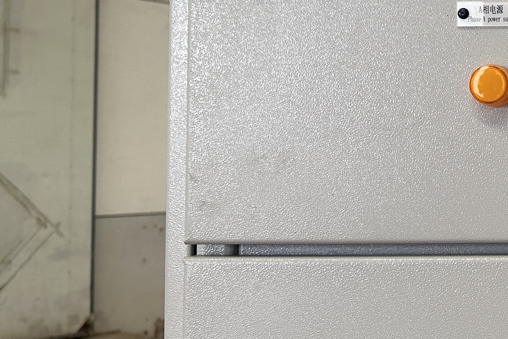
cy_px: 117
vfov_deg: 18.4
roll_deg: -0.3
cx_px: 729
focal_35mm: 74
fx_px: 1044
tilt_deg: +2.8
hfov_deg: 23.0
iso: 64
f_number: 1.78
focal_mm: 6.86
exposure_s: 1/135
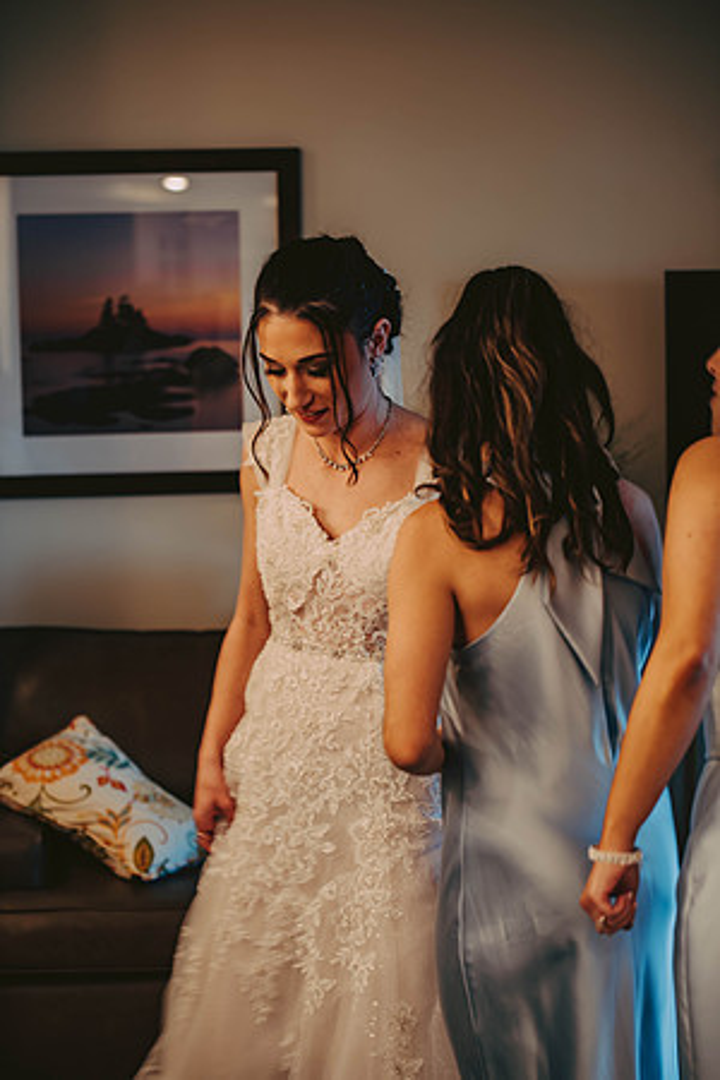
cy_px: 540
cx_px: 360
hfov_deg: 19.5
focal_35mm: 70
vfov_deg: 28.8
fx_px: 2100
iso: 320
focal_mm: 70
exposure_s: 1/30
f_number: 2.8
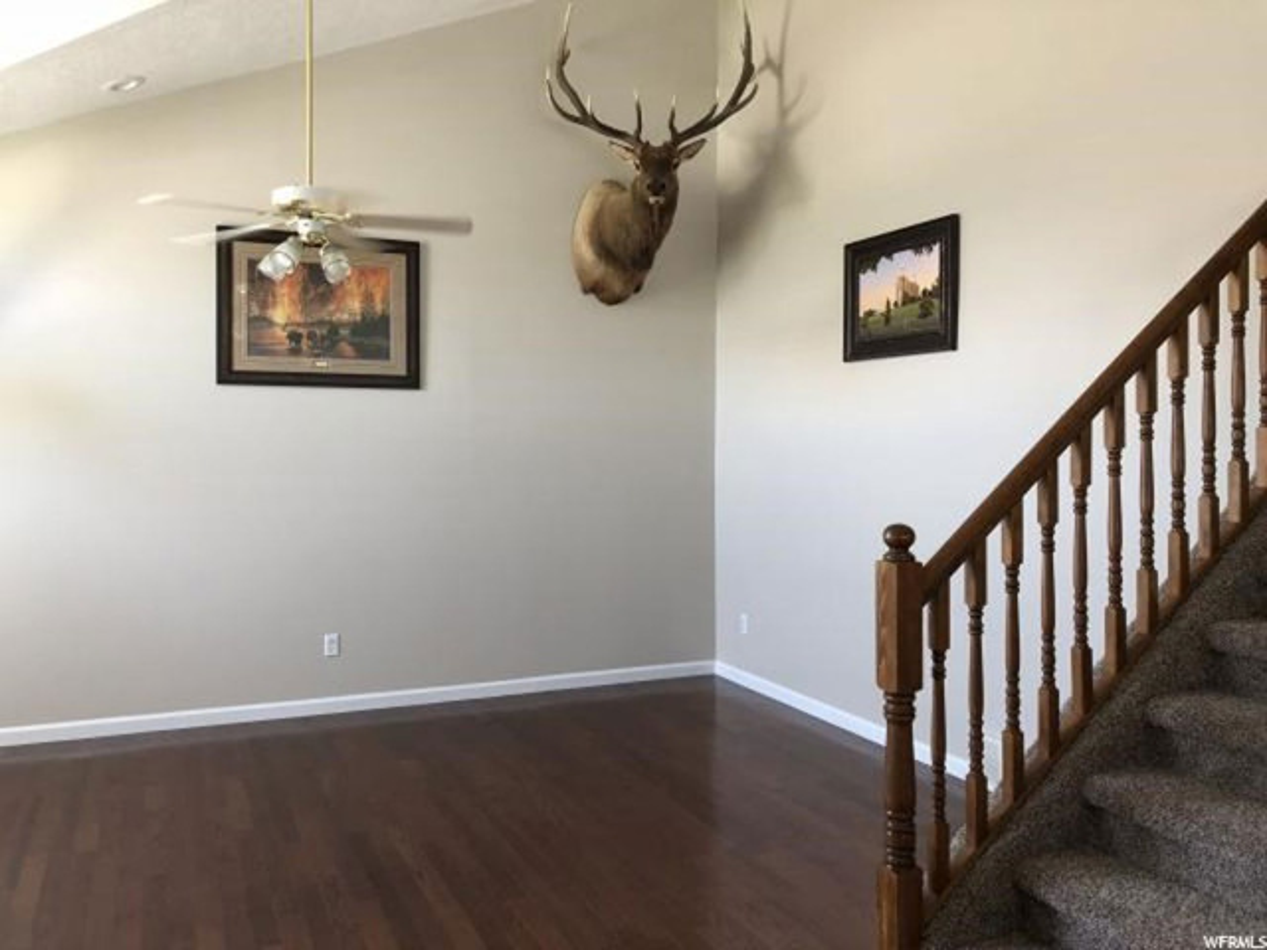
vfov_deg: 49.7
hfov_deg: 63.4
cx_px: 634
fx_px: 1025
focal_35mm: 28
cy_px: 475
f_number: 1.8
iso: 40
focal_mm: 3.99
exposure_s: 1/24
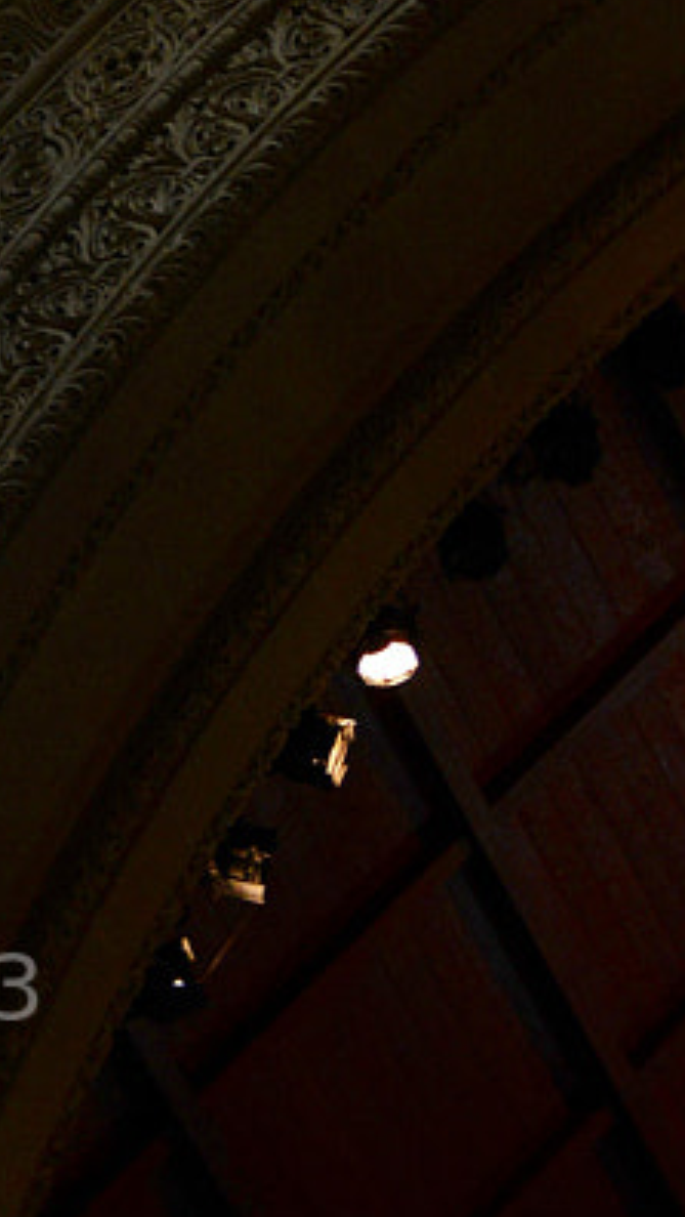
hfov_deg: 8.4
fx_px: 4646
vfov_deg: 12.9
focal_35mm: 144
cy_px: -1229
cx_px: 74
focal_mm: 34
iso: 800
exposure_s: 1/160
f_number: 3.2
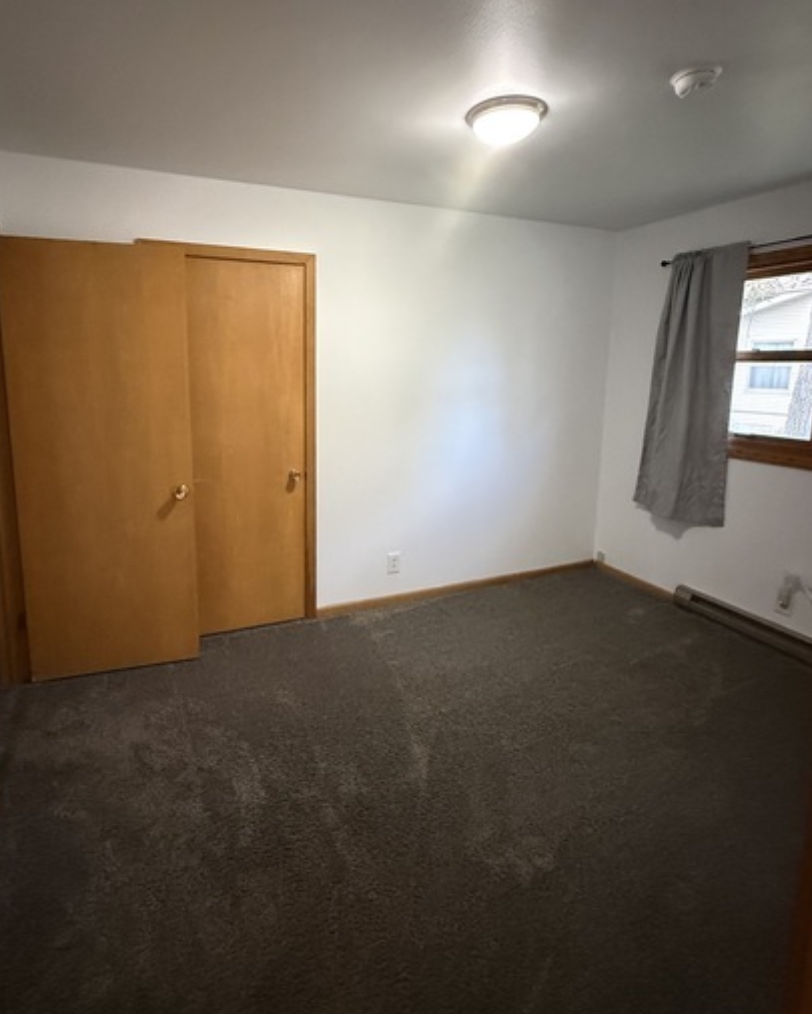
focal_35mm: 18
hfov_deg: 73.5
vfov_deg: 86.0
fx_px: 541
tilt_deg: -7.8
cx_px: 355
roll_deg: -0.7
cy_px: 446
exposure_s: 1/60
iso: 1000
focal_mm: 2.22
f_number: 2.2
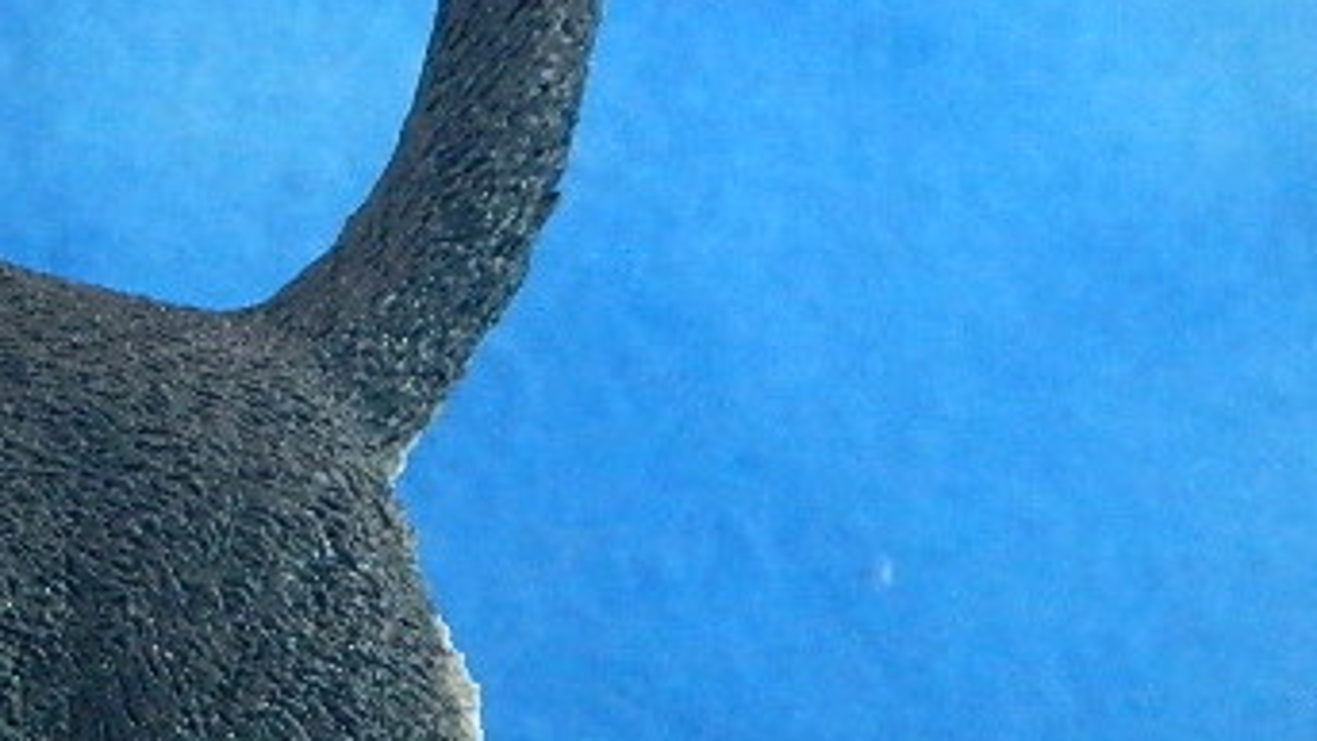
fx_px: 5343
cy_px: 407
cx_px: -280
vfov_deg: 7.9
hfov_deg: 13.6
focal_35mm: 153
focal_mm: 8.4
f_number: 3.6
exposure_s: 1/30
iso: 400
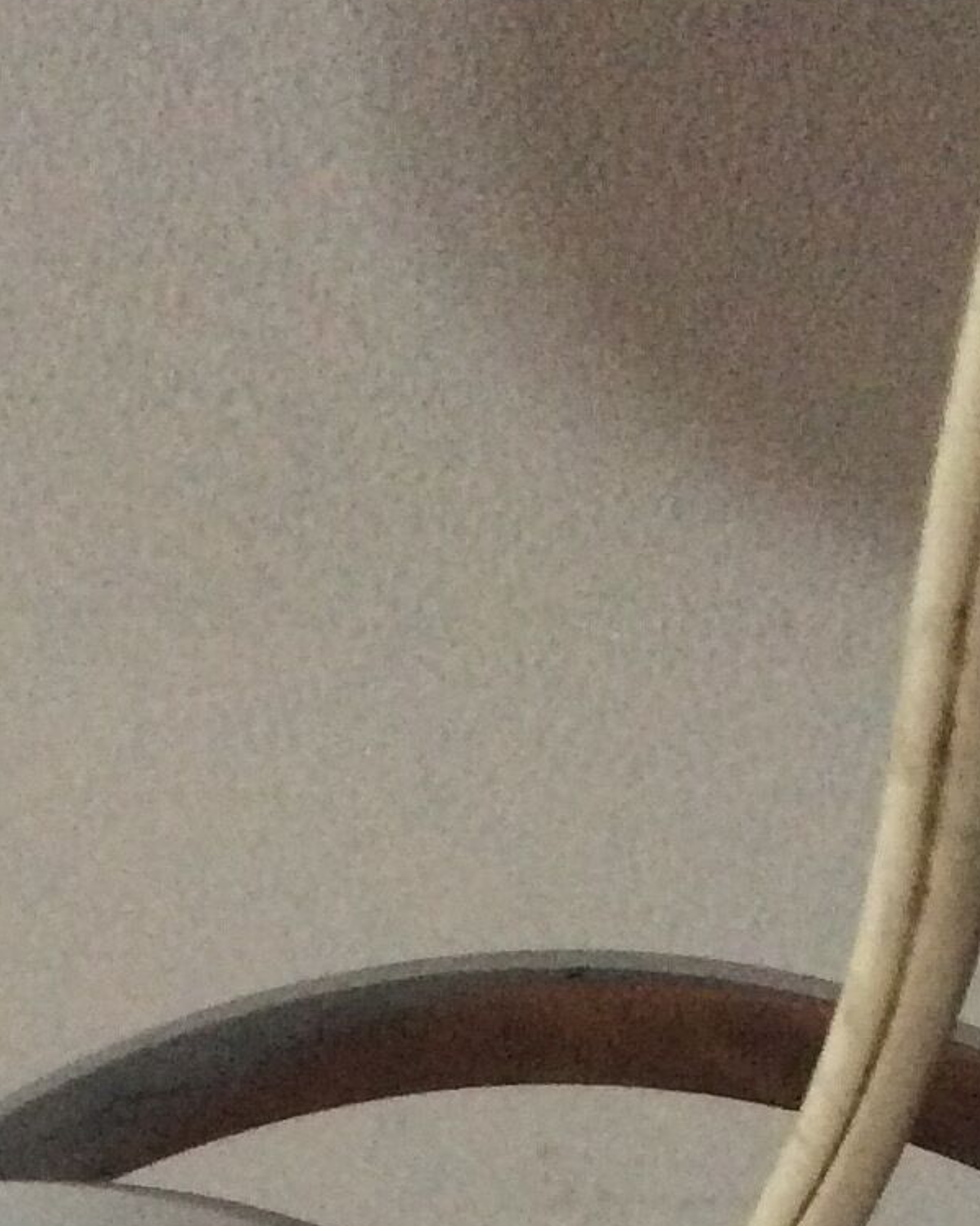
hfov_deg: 14.3
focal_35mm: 108
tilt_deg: -64.3
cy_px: 1679
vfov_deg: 16.6
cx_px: 401
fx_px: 3916
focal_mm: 3.3
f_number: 2.4
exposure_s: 1/25
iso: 320
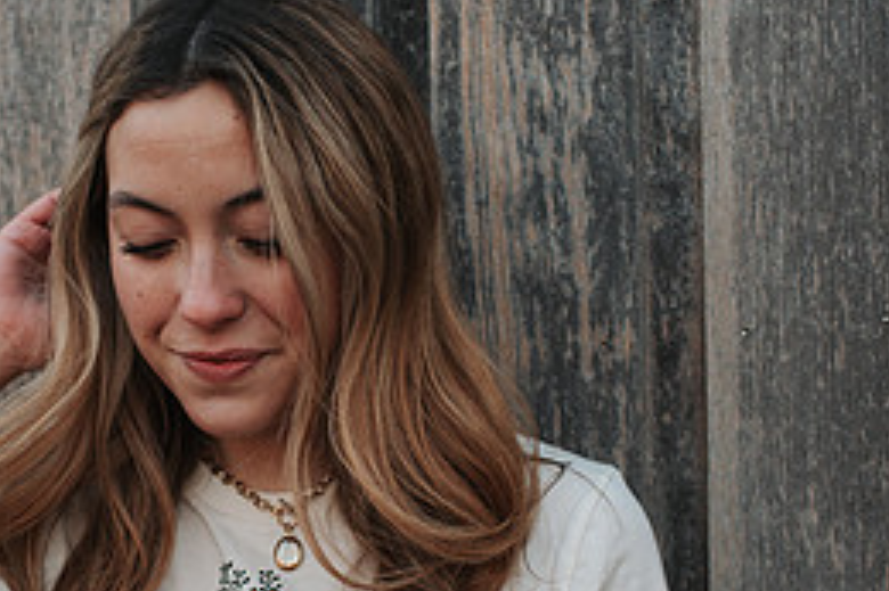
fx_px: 2122
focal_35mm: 86
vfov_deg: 15.7
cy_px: 492
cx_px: 183
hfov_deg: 23.3
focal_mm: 35
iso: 800
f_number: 2.8
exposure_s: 1/1000
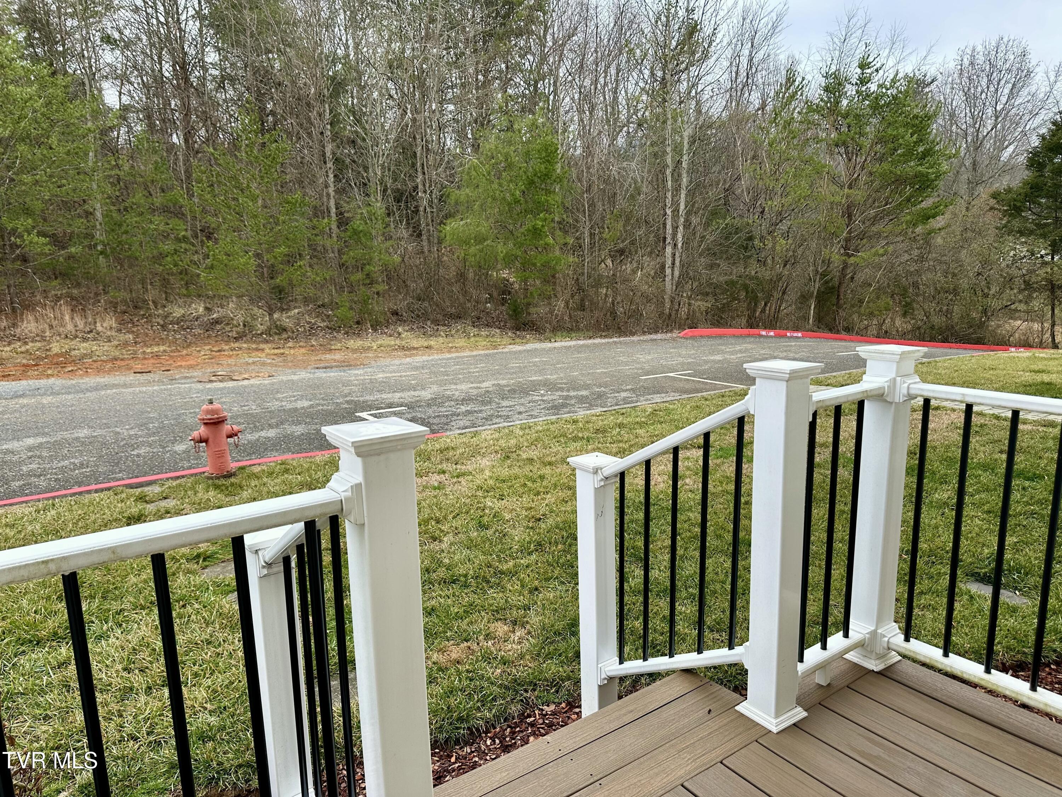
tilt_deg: -9.6
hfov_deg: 71.6
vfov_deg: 56.8
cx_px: 531
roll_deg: +3.1
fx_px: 736
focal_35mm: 24
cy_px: 398
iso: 80
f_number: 1.78
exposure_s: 1/952
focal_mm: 6.86
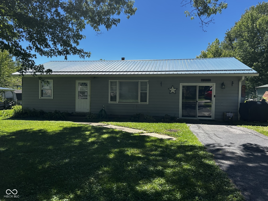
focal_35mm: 26
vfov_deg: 53.1
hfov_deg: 67.3
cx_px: 134
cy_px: 100
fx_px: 201
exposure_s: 1/2632
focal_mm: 5.7
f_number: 1.5
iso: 50
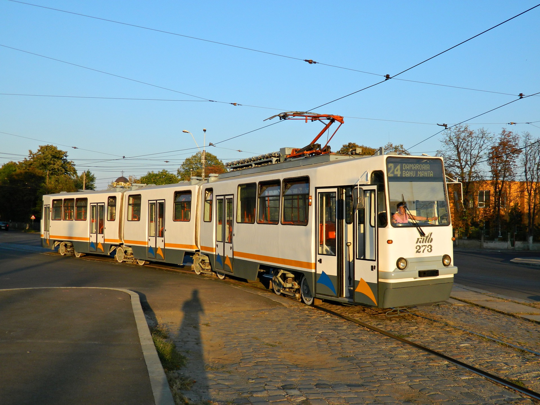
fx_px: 546
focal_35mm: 35
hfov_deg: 52.6
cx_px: 270
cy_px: 202
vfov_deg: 40.7
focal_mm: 6.2
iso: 80
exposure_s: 1/400
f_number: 3.3
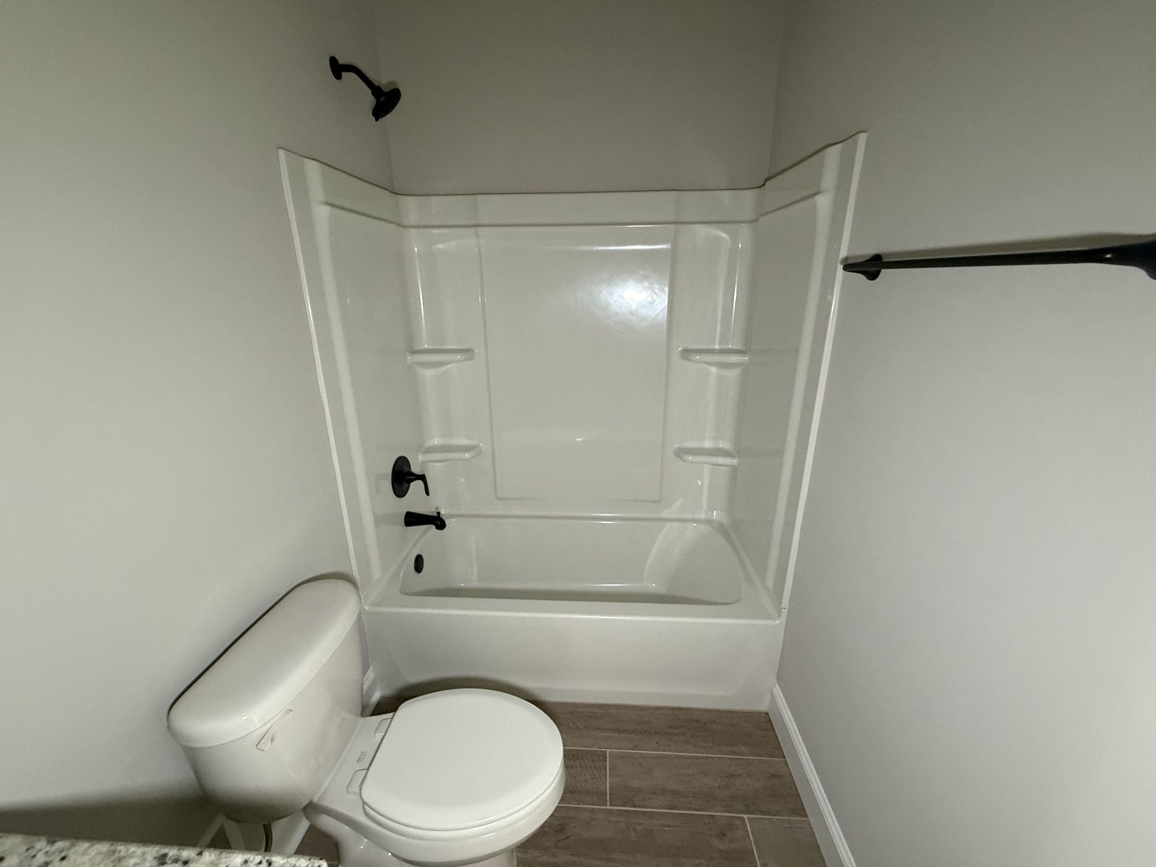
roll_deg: +0.6
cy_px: 434
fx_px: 468
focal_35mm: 14
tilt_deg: -15.9
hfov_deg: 102.1
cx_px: 578
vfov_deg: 85.7
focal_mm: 2.22
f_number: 2.2
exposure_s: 1/60
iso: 400
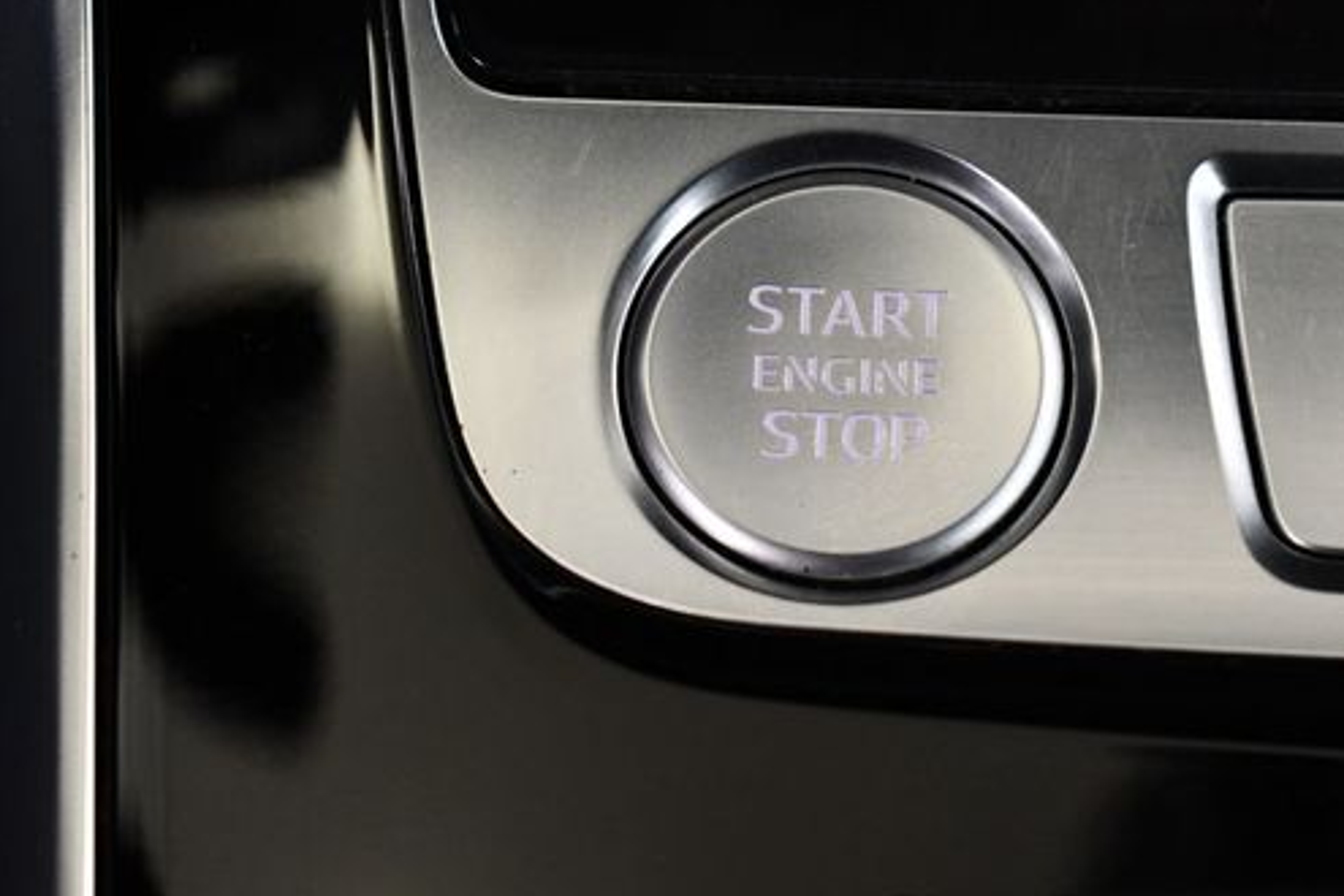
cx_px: 861
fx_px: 3957
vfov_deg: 12.9
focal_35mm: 106
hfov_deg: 19.2
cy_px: 391
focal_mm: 55
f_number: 5.6
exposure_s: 1/100
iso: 3200
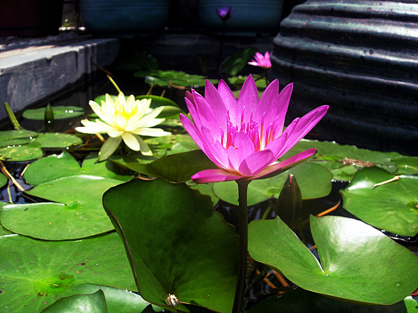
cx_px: 209
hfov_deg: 49.0
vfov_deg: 37.7
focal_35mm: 38
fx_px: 459
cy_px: 156
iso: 64
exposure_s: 1/368
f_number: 4.8
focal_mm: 7.8
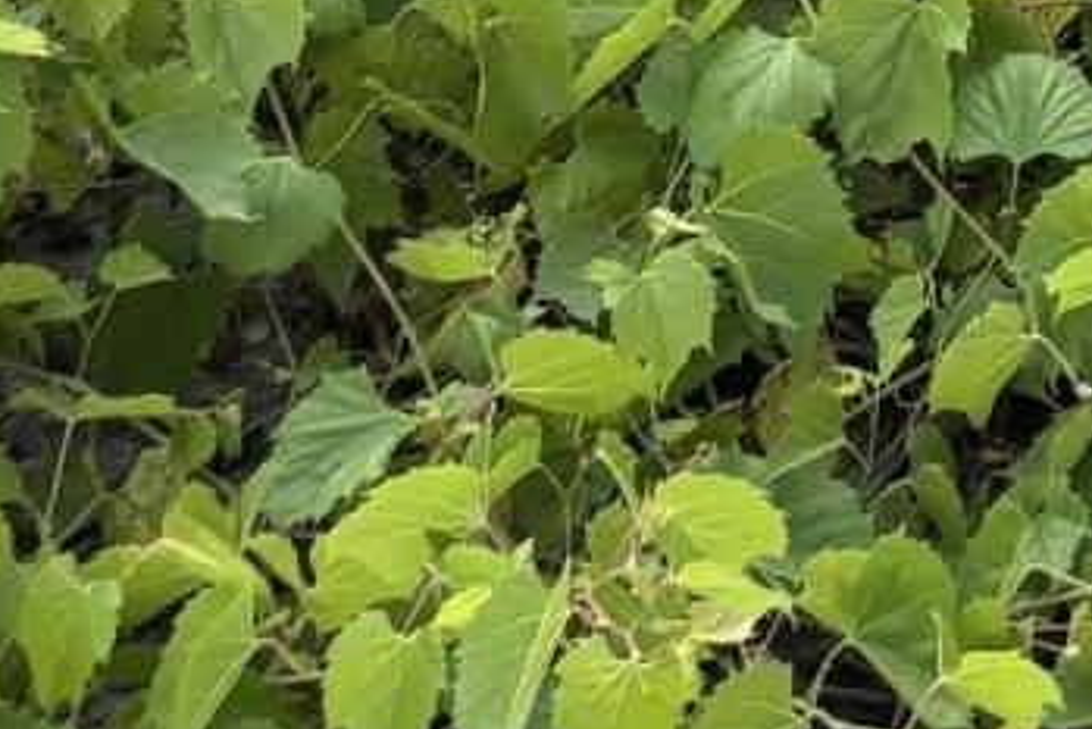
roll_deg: -3.9
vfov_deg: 7.5
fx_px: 4703
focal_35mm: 155
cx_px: 2137
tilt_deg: -11.5
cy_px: -1614
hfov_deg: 11.9
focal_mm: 5.96
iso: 160
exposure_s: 1/60
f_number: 1.6
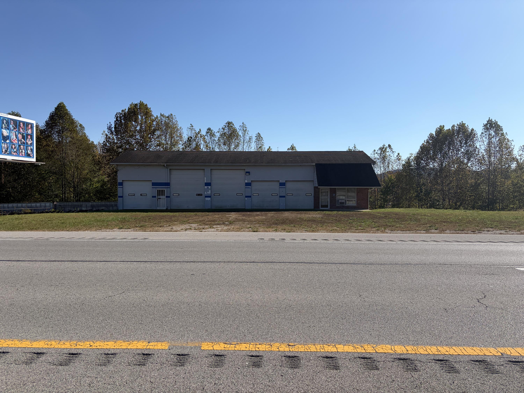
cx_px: 262
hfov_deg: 67.3
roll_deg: +0.7
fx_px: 394
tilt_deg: -1.1
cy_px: 196
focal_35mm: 26
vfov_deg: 53.1
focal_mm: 5.96
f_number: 1.6
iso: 64
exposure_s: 1/6993
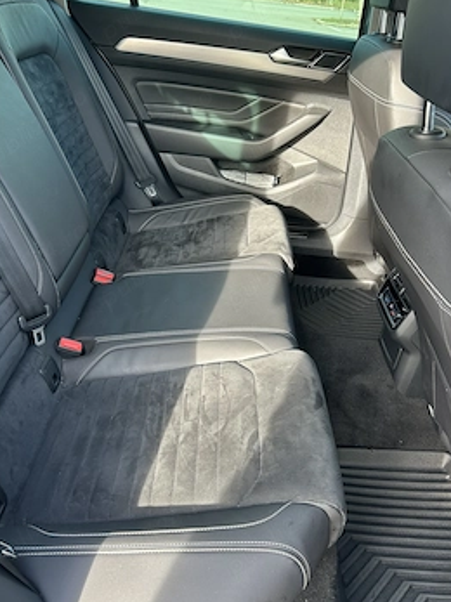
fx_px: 521
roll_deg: -8.5
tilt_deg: -31.8
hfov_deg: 46.7
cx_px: 210
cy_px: 291
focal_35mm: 30
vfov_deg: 60.0
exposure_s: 1/121
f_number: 1.5
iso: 64
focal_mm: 5.7
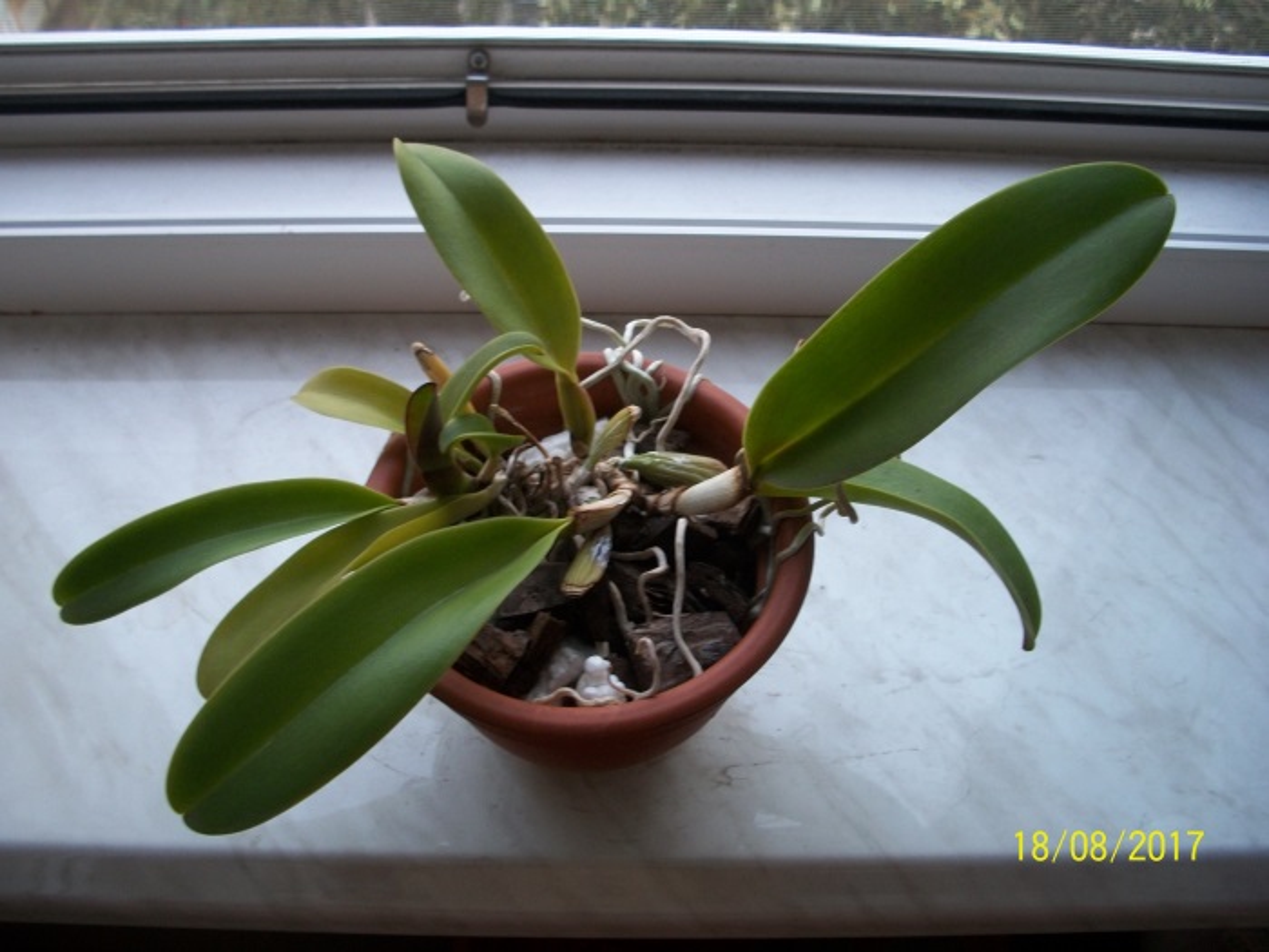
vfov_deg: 40.7
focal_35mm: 35
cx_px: 634
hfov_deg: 52.6
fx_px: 1283
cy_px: 476
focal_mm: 6.3
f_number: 3.1
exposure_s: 1/30
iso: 137
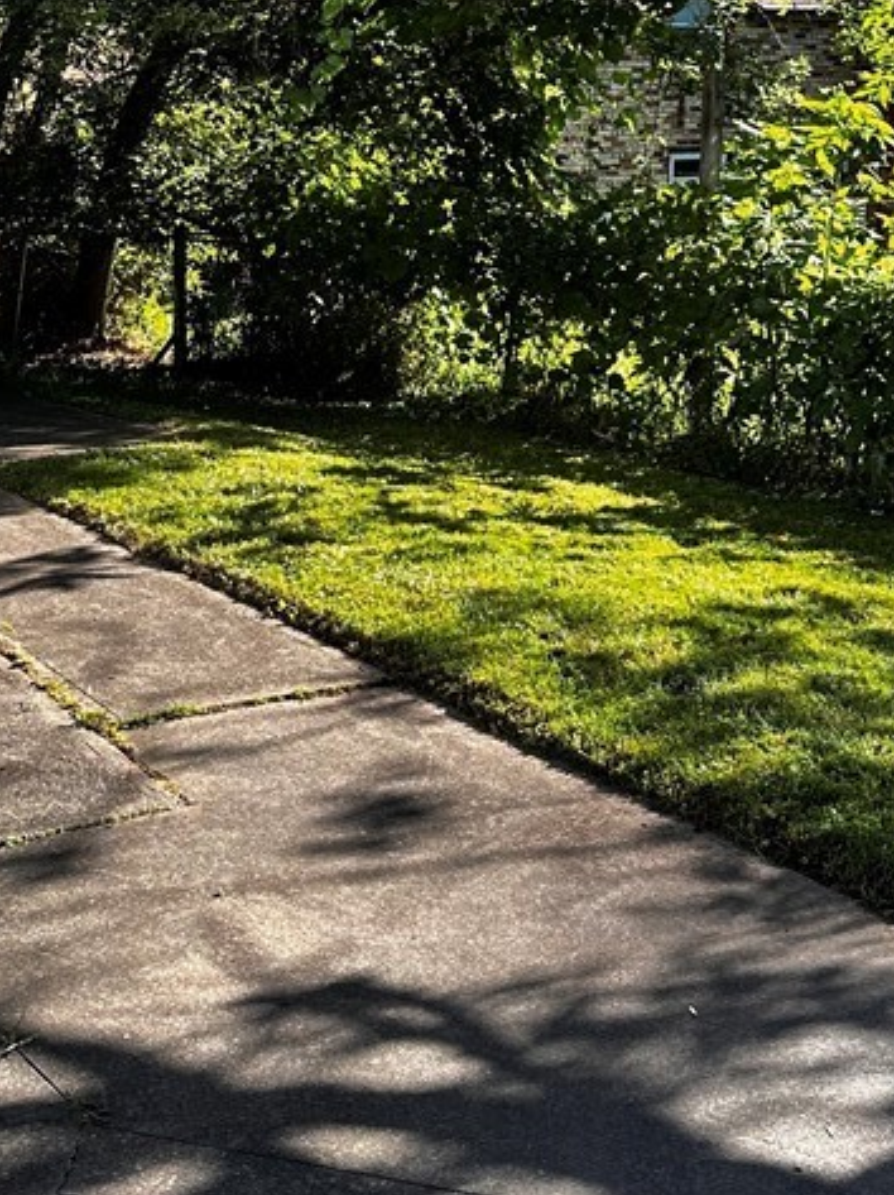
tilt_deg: -7.2
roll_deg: +0.1
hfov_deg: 27.9
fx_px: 1793
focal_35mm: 52
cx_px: 341
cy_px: 361
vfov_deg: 36.3
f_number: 1.78
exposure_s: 1/816
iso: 80
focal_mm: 6.86
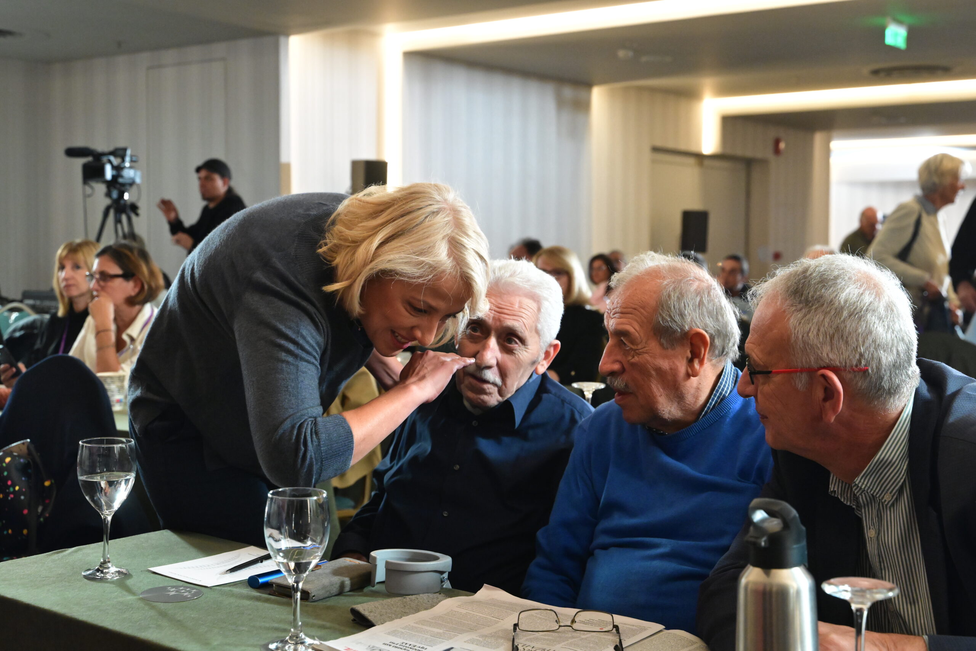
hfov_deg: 41.9
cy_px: 326
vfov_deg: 28.7
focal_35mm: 47
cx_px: 488
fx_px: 1274
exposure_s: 1/320
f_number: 5
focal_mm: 47
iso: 6400
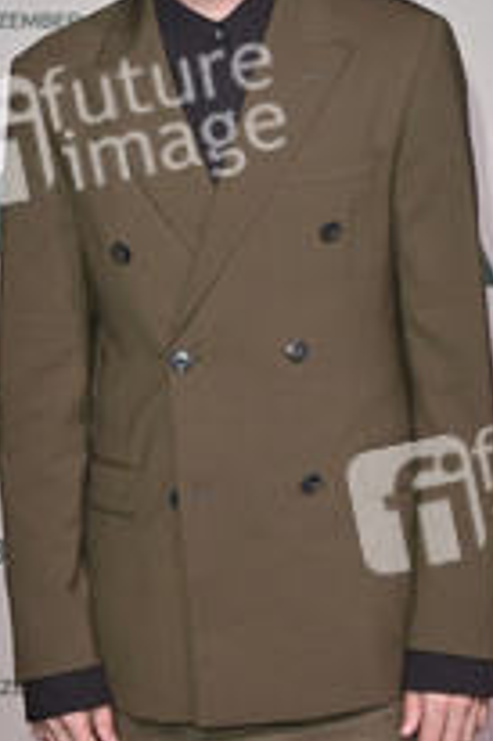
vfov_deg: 21.9
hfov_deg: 14.7
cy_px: 309
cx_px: 205
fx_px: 1913
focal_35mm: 93
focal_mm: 48
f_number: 6.3
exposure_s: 1/250
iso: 2500
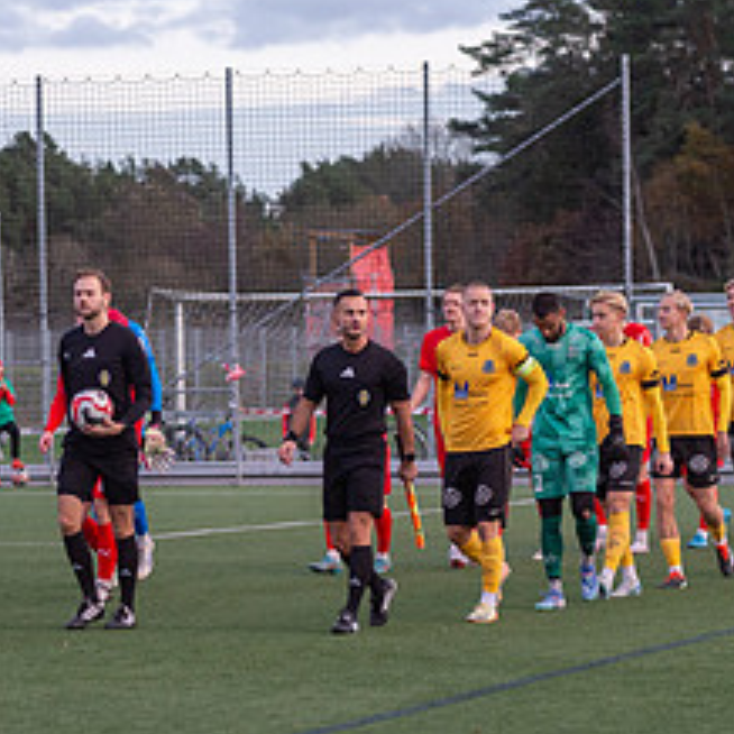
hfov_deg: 7.8
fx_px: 5350
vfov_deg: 7.8
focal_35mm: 223
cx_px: 434
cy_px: 559
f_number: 3.2
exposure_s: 1/1000
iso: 1800
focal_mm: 95
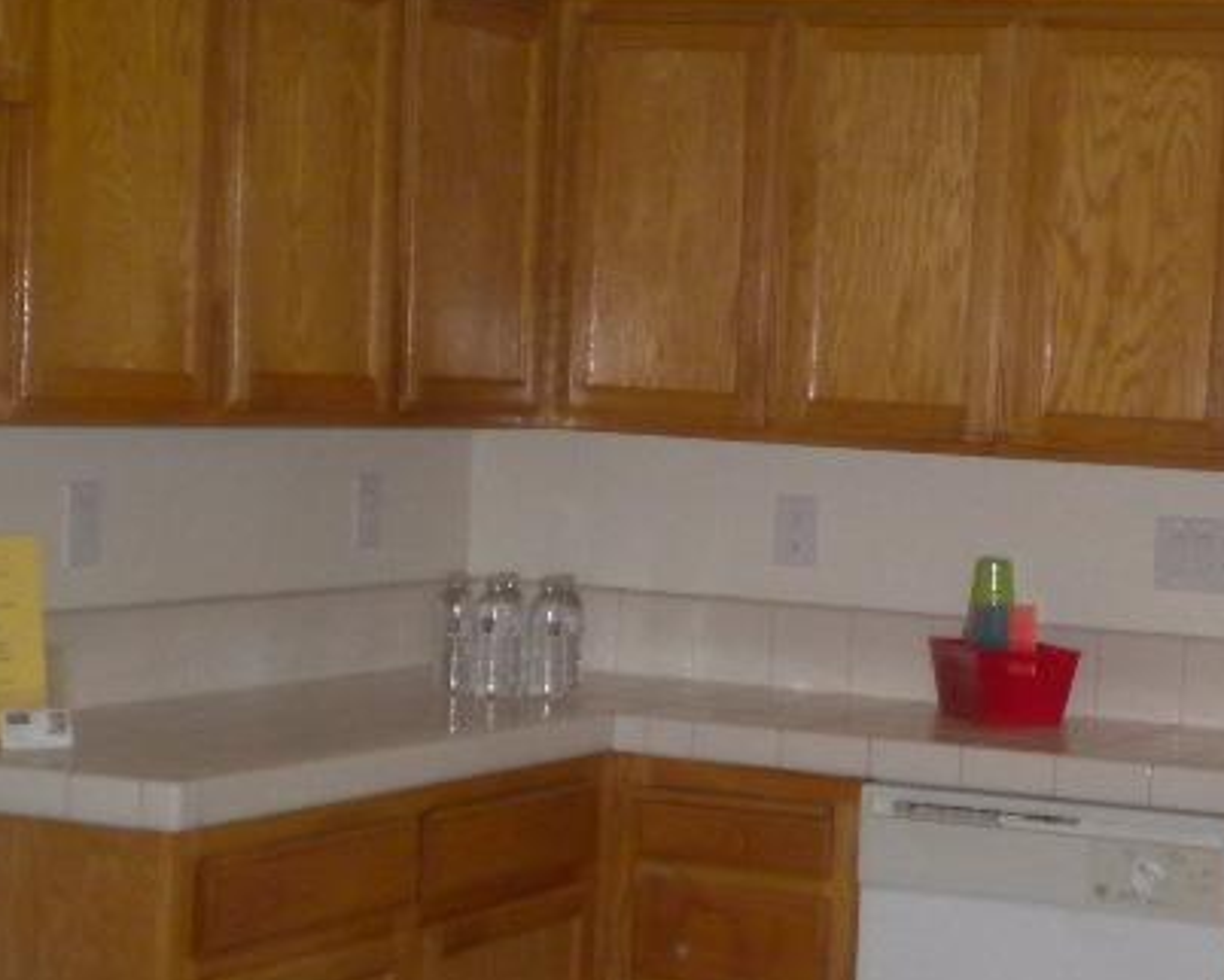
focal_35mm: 87
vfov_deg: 17.6
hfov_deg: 21.8
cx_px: 910
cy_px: 709
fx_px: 3153
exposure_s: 1/30
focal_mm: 6.3
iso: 200
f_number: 3.1
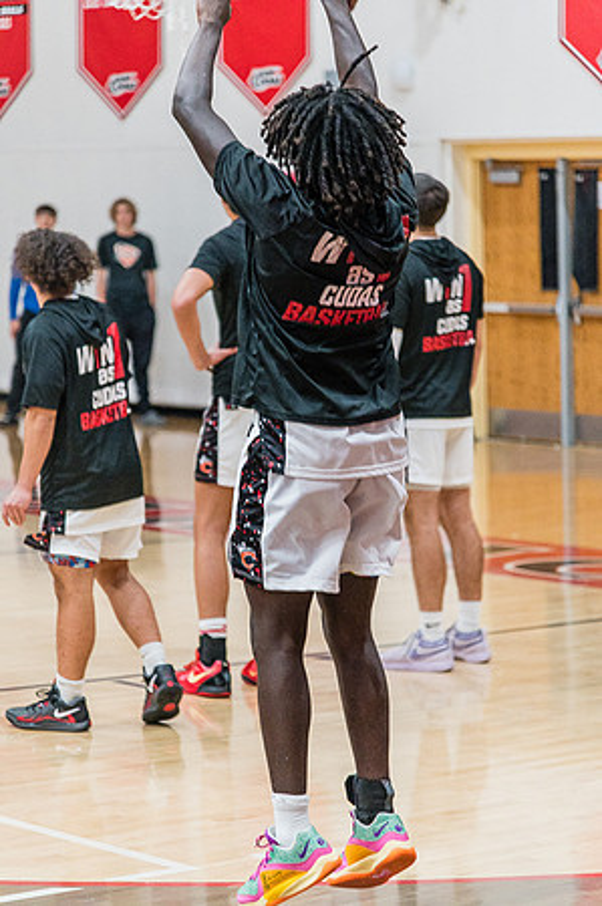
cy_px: 453
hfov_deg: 11.4
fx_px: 3017
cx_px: 301
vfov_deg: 17.1
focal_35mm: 120
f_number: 4
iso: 5000
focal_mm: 120
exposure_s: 1/320
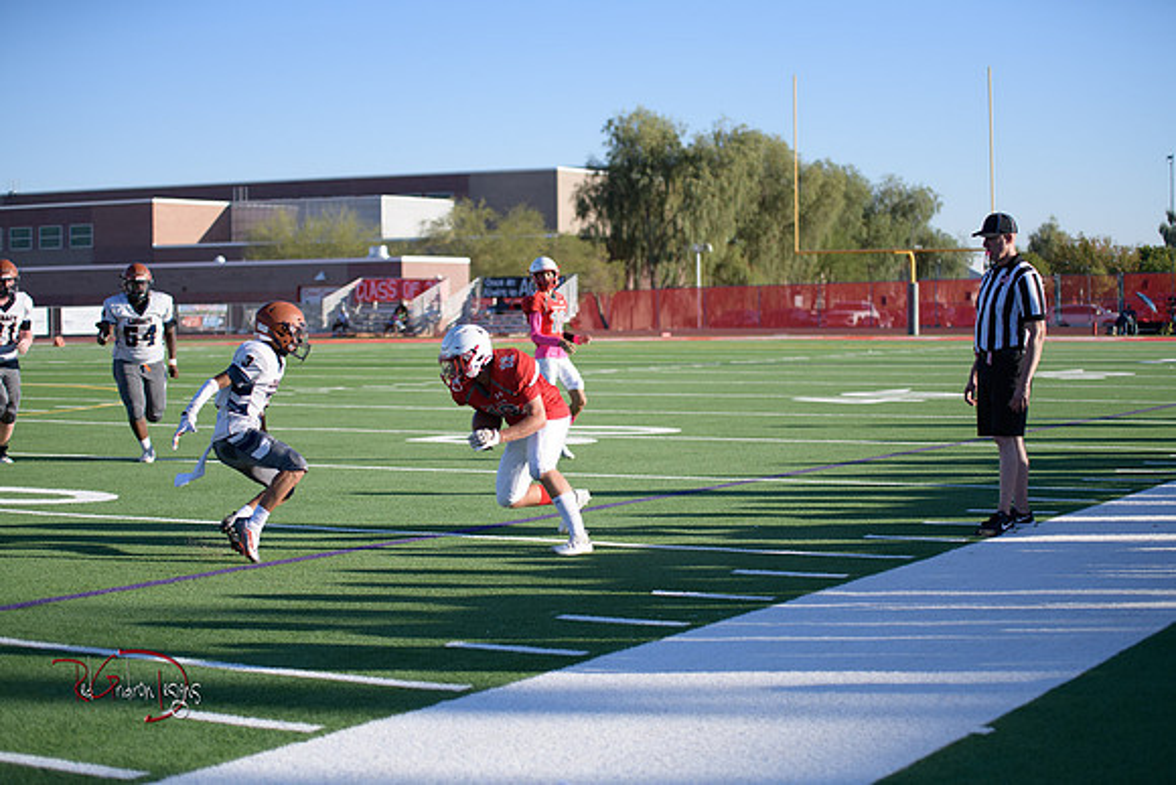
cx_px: 588
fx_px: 2287
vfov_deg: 19.5
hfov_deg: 28.8
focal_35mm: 70
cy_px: 392
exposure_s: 1/5000
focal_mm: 70
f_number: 2.8
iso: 400
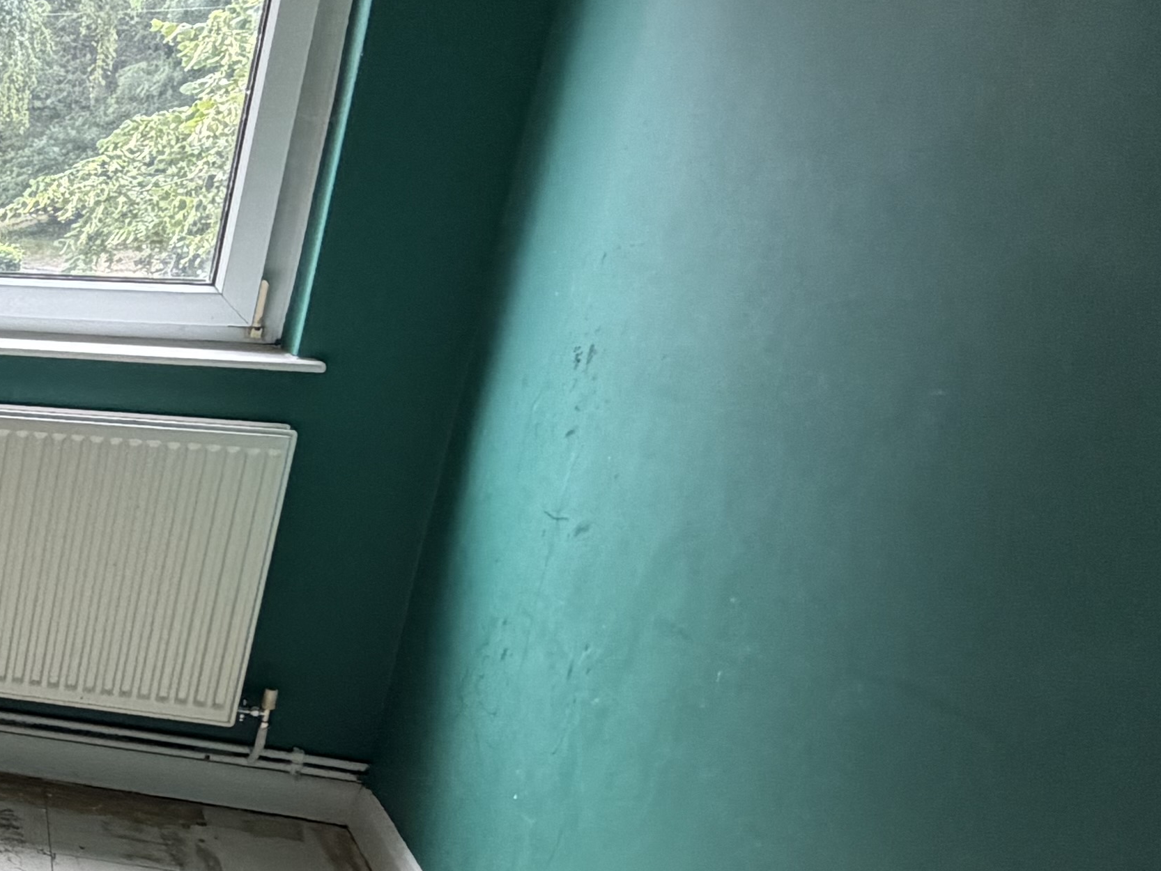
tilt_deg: -17.7
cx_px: -751
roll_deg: -0.2
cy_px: 652
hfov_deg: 24.9
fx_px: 1610
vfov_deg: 29.8
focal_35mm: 48
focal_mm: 2.22
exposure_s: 1/121
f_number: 2.2
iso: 160
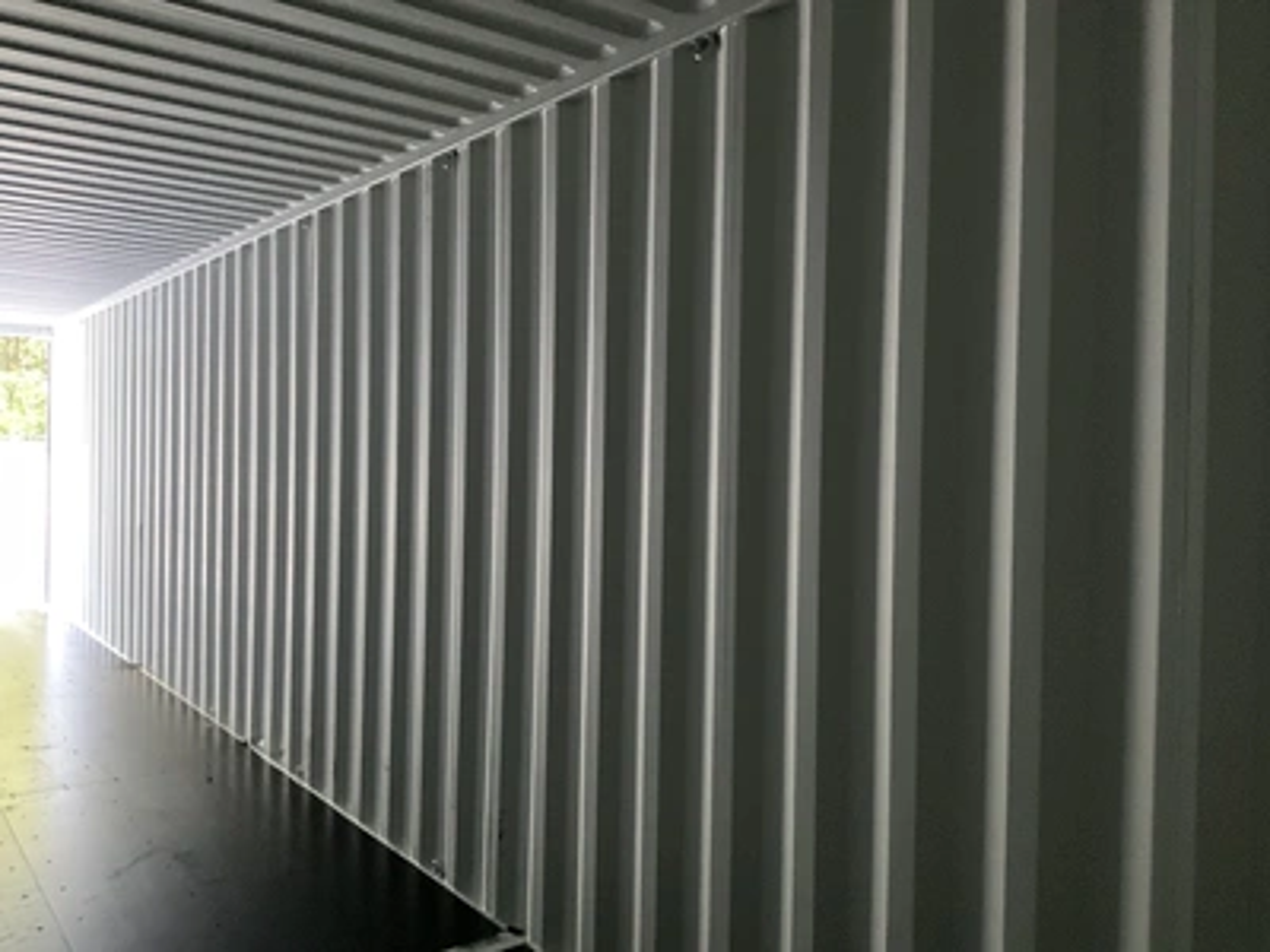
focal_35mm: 29
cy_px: 476
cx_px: 635
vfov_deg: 48.2
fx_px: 1064
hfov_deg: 61.7
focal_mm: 3
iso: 500
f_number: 1.8
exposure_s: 1/30
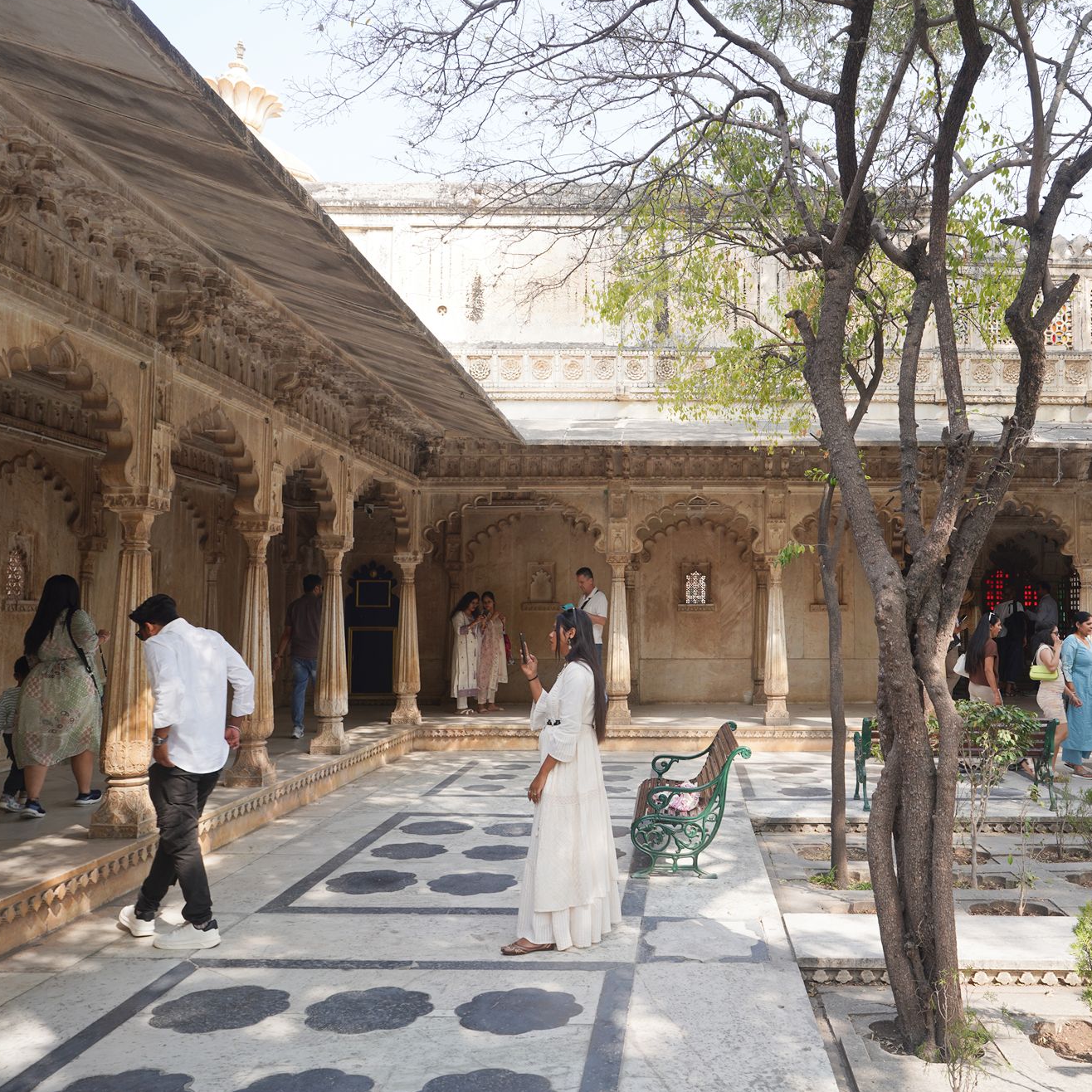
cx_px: 704
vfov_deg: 52.5
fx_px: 1106
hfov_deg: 51.8
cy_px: 541
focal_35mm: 31
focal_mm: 24
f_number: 6.3
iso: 100
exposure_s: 1/100
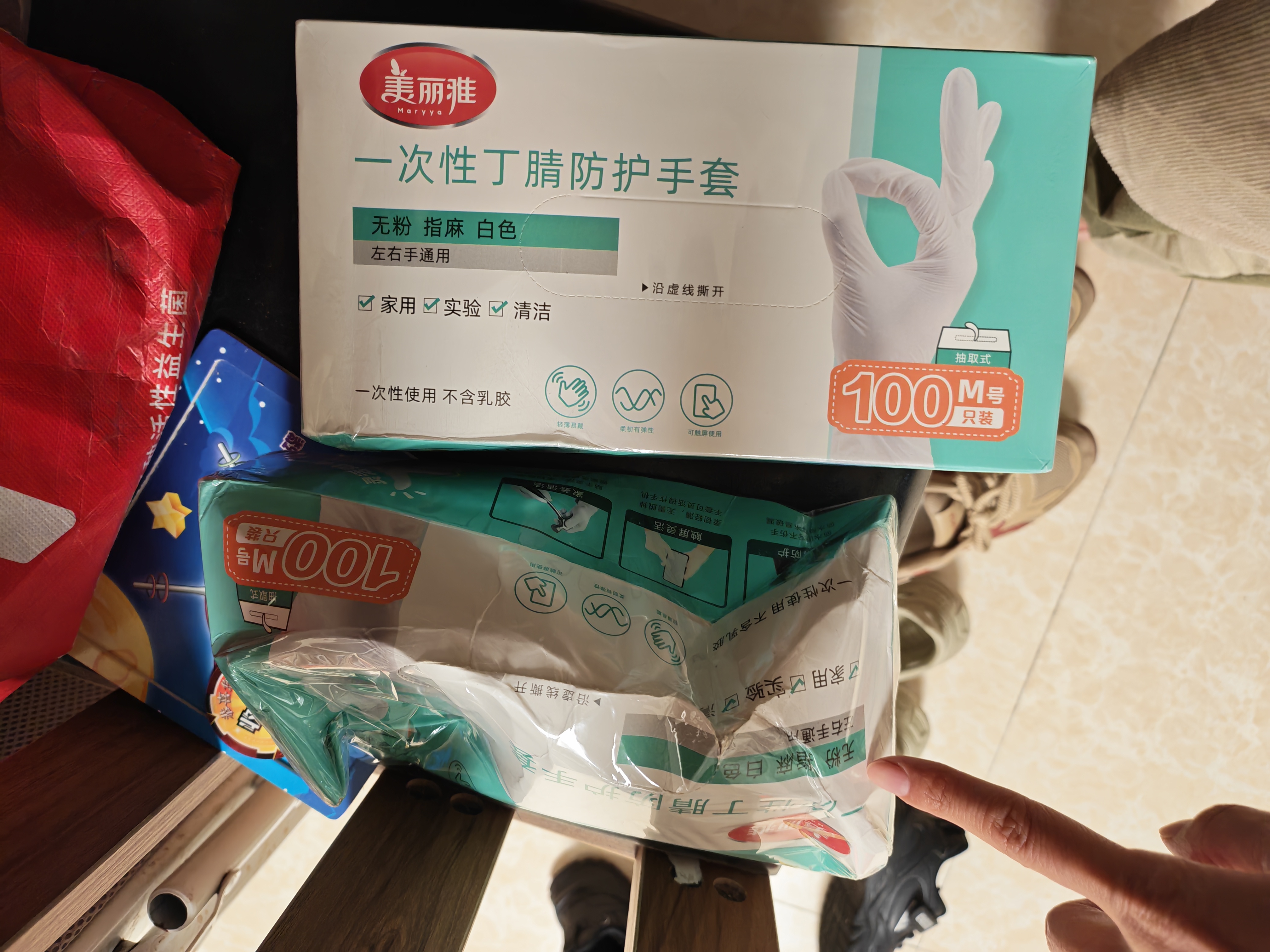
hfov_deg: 71.6
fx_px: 881
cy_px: 476
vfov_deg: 56.8
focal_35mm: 24
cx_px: 635
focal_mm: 5.52
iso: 200
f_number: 1.9
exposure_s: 1/33
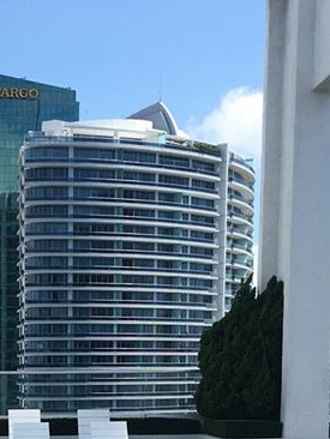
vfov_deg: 19.5
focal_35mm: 95
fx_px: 1206
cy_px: 523
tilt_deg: -6.8
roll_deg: -0.7
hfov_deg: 15.2
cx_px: -22
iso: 25
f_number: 2.2
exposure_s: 1/1570
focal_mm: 4.15
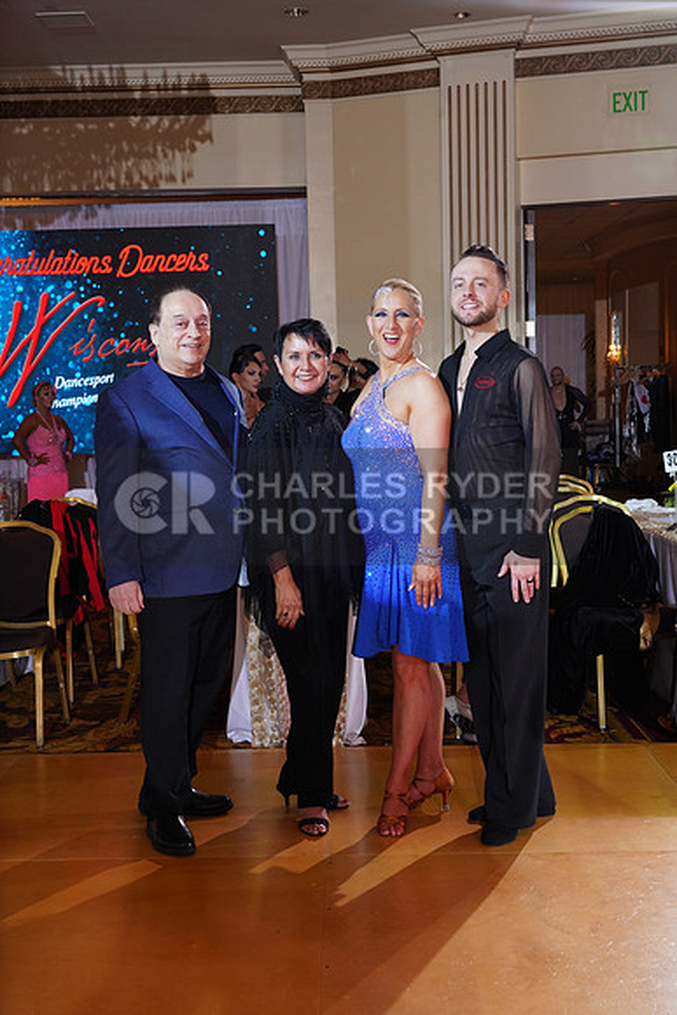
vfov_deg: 42.7
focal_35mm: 46
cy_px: 508
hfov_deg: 29.3
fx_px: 1297
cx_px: 338
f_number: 5.6
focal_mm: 46
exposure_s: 1/200
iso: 1600
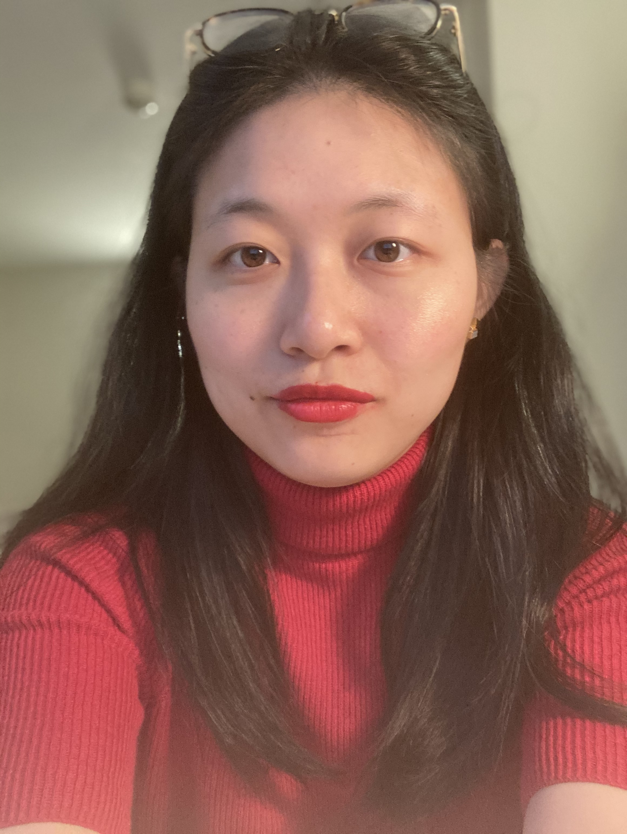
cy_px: 417
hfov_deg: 44.2
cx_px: 314
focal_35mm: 32
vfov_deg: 56.8
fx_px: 772
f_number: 2.2
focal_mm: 2.87
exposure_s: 1/50
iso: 200
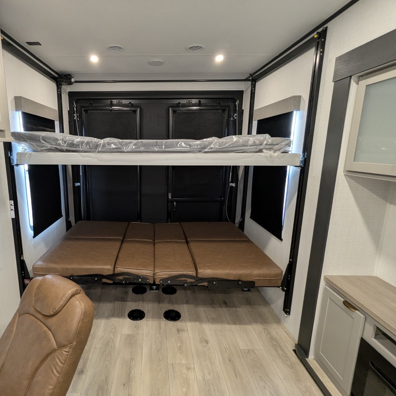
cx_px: 148
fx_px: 246
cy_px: 199
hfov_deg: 76.3
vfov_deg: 77.7
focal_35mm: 19
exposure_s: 1/24.7
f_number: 2.2
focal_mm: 2.35
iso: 235
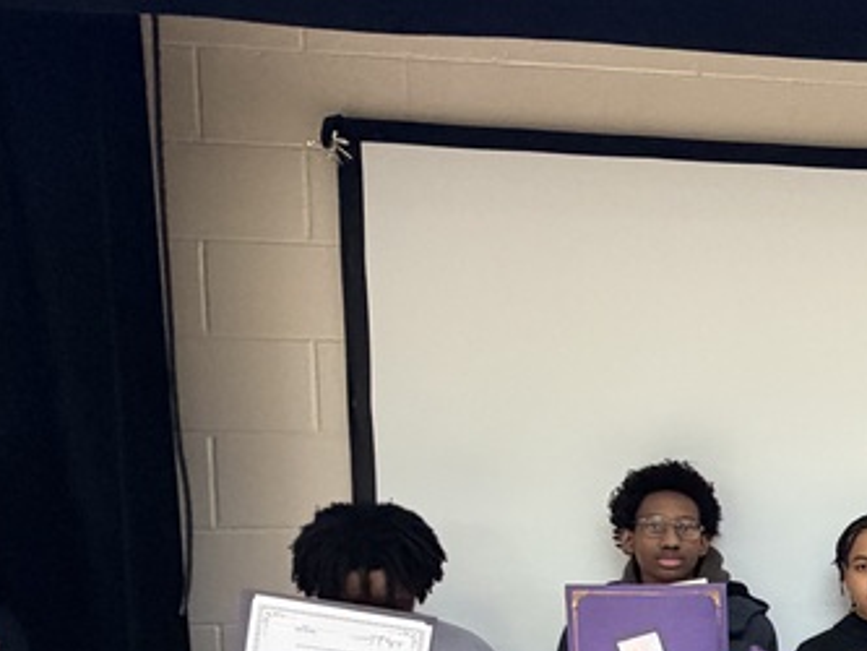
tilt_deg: -3.4
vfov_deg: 31.5
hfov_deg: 34.6
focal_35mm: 43
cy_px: 622
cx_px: 1052
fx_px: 1077
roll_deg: +0.9
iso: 400
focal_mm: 2.22
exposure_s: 1/60
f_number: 2.2
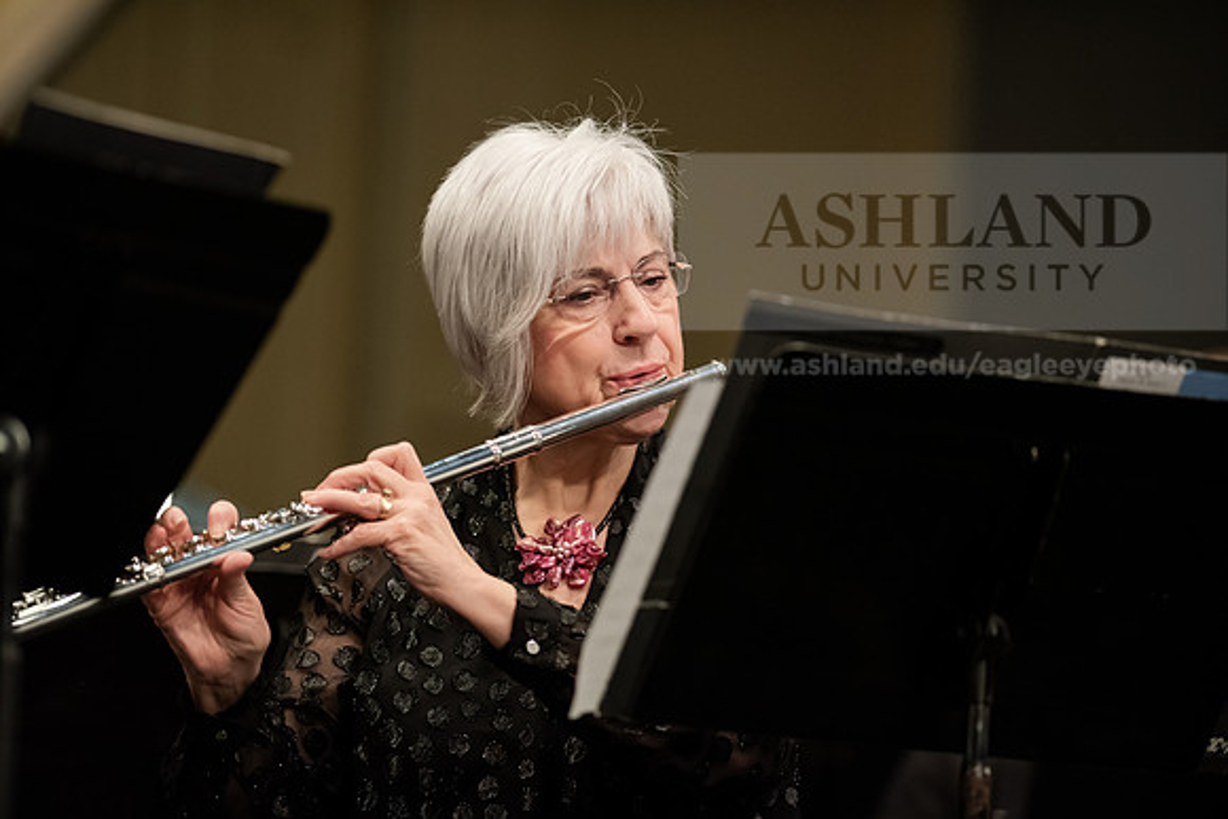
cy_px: 410
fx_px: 10235
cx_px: 614
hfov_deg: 6.9
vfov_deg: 4.6
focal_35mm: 300
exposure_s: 1/320
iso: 3200
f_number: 3.2
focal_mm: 300
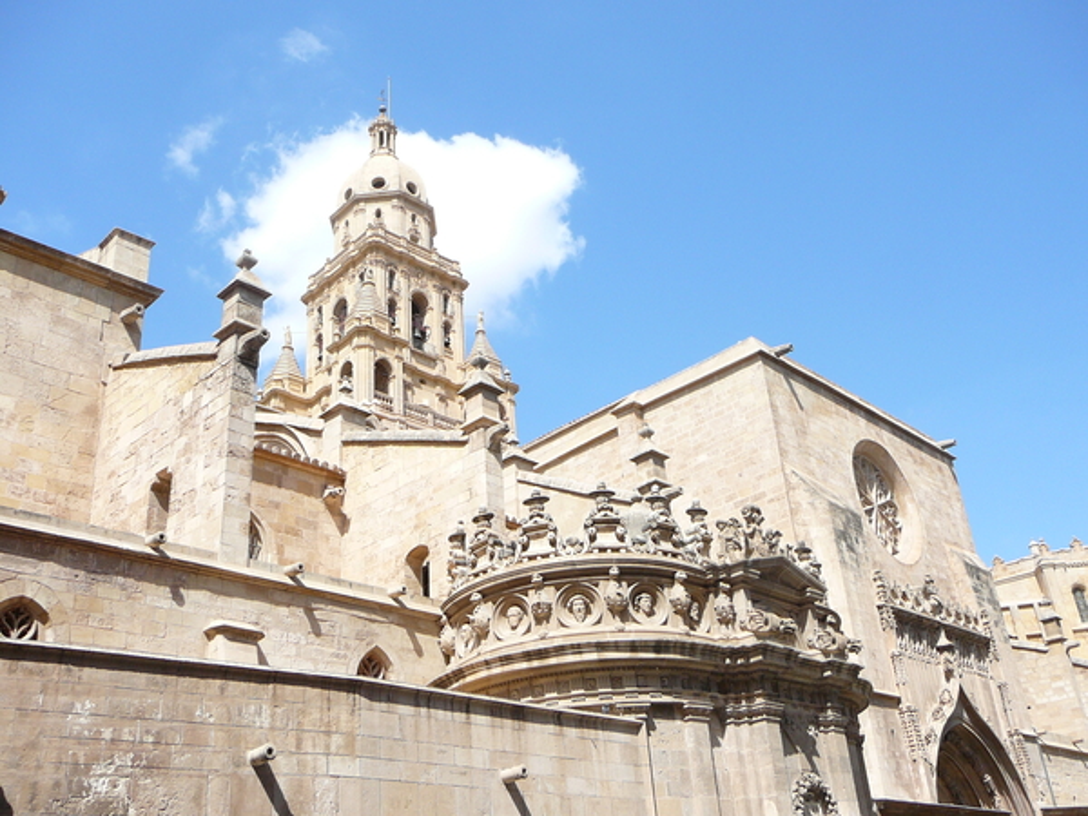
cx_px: 544
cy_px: 408
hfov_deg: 52.6
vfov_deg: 40.7
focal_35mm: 35
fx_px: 1100
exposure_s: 1/400
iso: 80
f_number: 5
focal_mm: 5.2
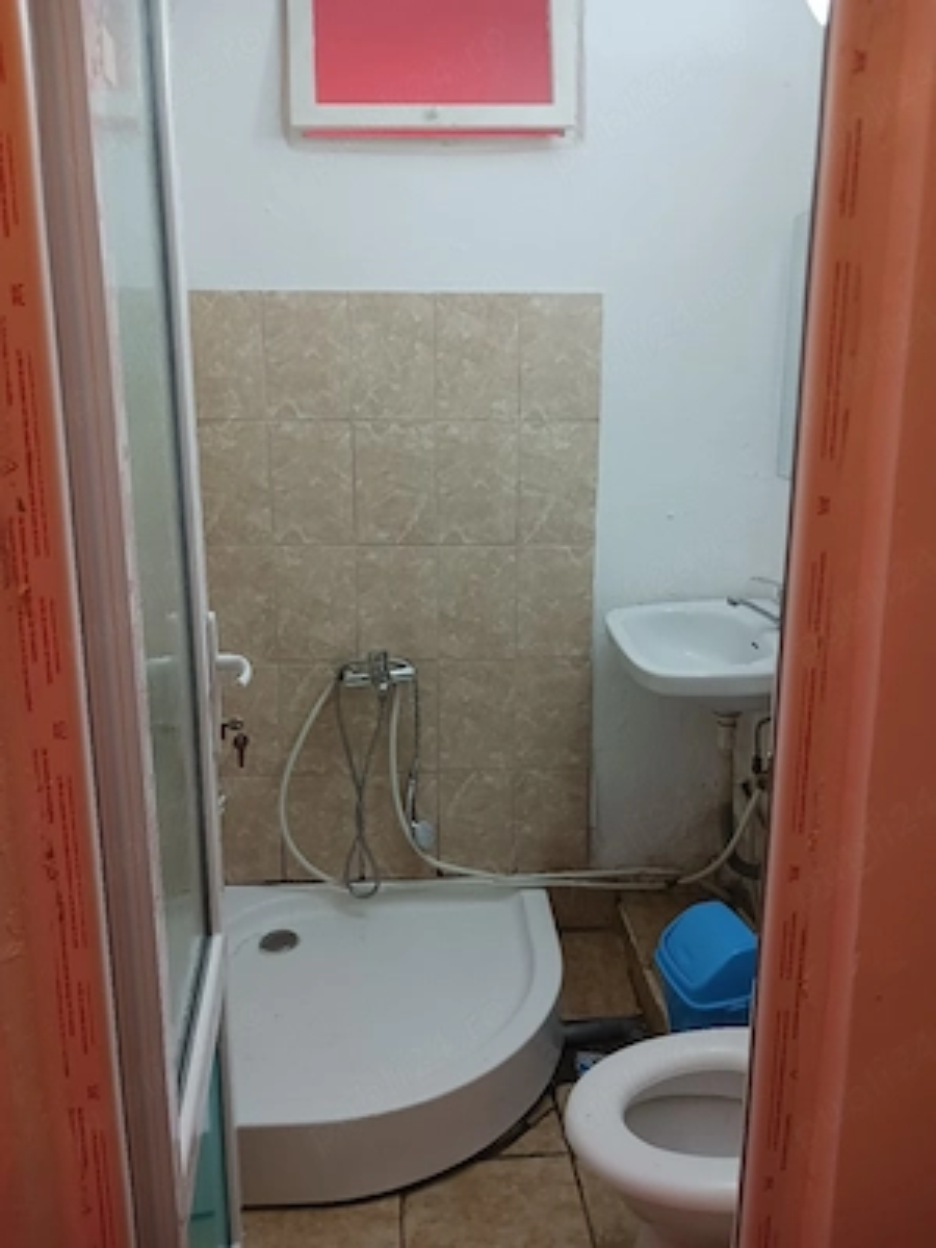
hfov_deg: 51.4
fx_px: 973
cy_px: 624
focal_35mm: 27
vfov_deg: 65.3
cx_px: 468
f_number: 1.8
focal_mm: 4
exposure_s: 1/33.3
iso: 250
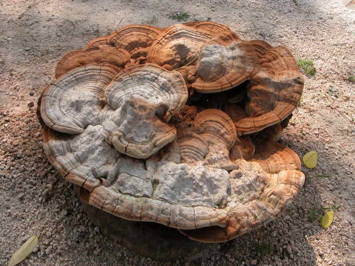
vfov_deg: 36.8
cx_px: 178
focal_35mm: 39
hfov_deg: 47.9
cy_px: 133
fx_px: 400
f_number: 5.7
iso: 100
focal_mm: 10
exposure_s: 1/162
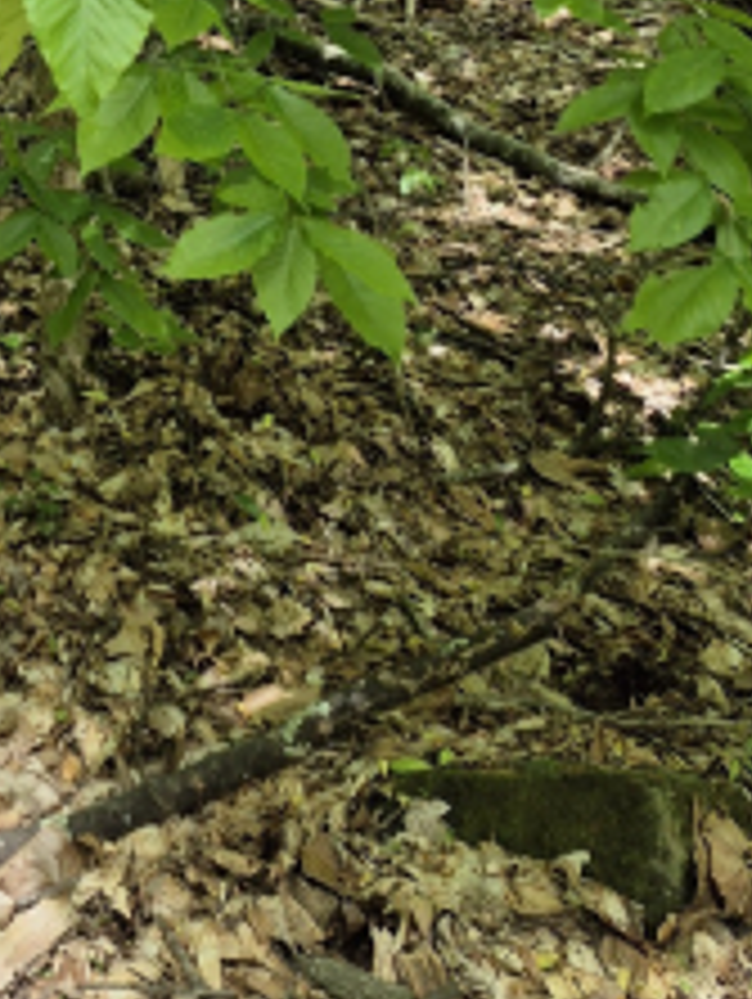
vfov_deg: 23.6
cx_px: -329
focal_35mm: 69
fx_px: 1995
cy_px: -412
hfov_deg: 19.1
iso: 25
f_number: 1.8
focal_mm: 5.4
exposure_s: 1/180
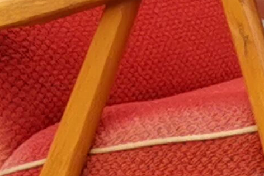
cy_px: 123
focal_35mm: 386
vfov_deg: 3.6
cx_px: 713
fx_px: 2831
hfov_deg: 5.1
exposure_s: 1/481
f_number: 1.8
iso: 50
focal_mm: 5.58
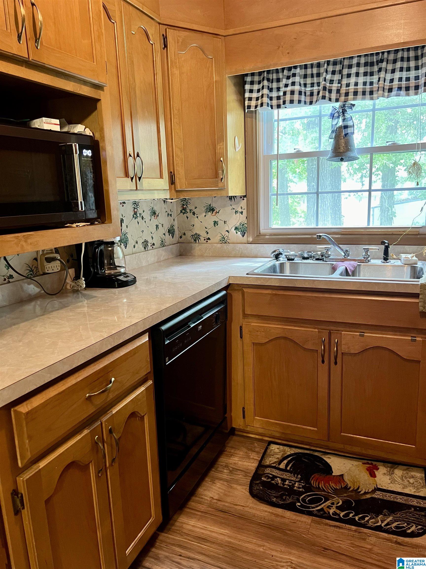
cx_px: 213
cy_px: 284
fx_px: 427
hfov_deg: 53.1
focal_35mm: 26
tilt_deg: -11.7
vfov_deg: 67.3
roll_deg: +3.4
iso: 400
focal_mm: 5.7
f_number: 1.5
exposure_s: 1/40
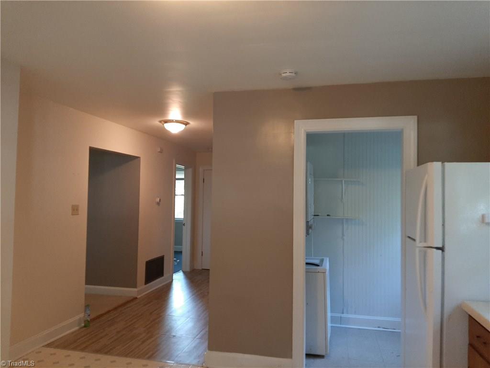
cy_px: 184
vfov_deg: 53.1
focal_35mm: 26
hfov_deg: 67.3
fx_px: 368
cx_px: 245
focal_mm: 3.93
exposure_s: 1/60
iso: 160
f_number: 1.7
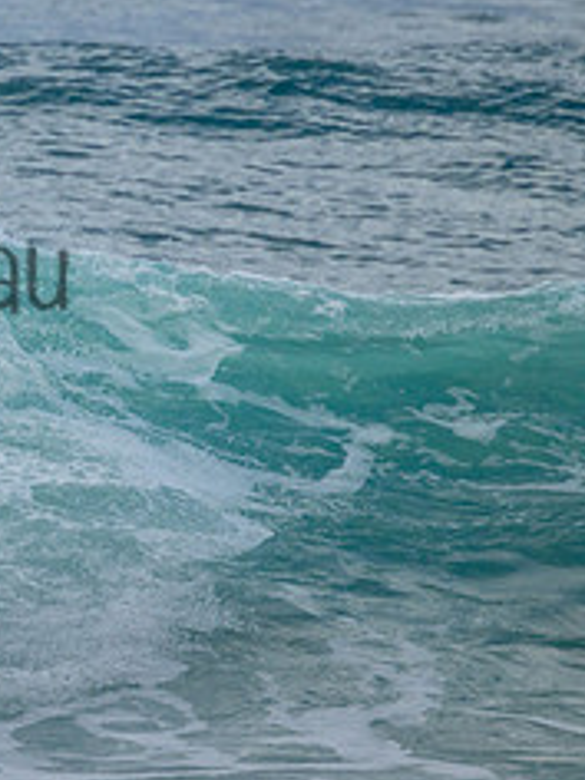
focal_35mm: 1893
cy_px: 233
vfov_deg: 1.0
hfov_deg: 0.8
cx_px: -281
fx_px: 42655
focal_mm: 800
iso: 1000
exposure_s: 1/2000
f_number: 11
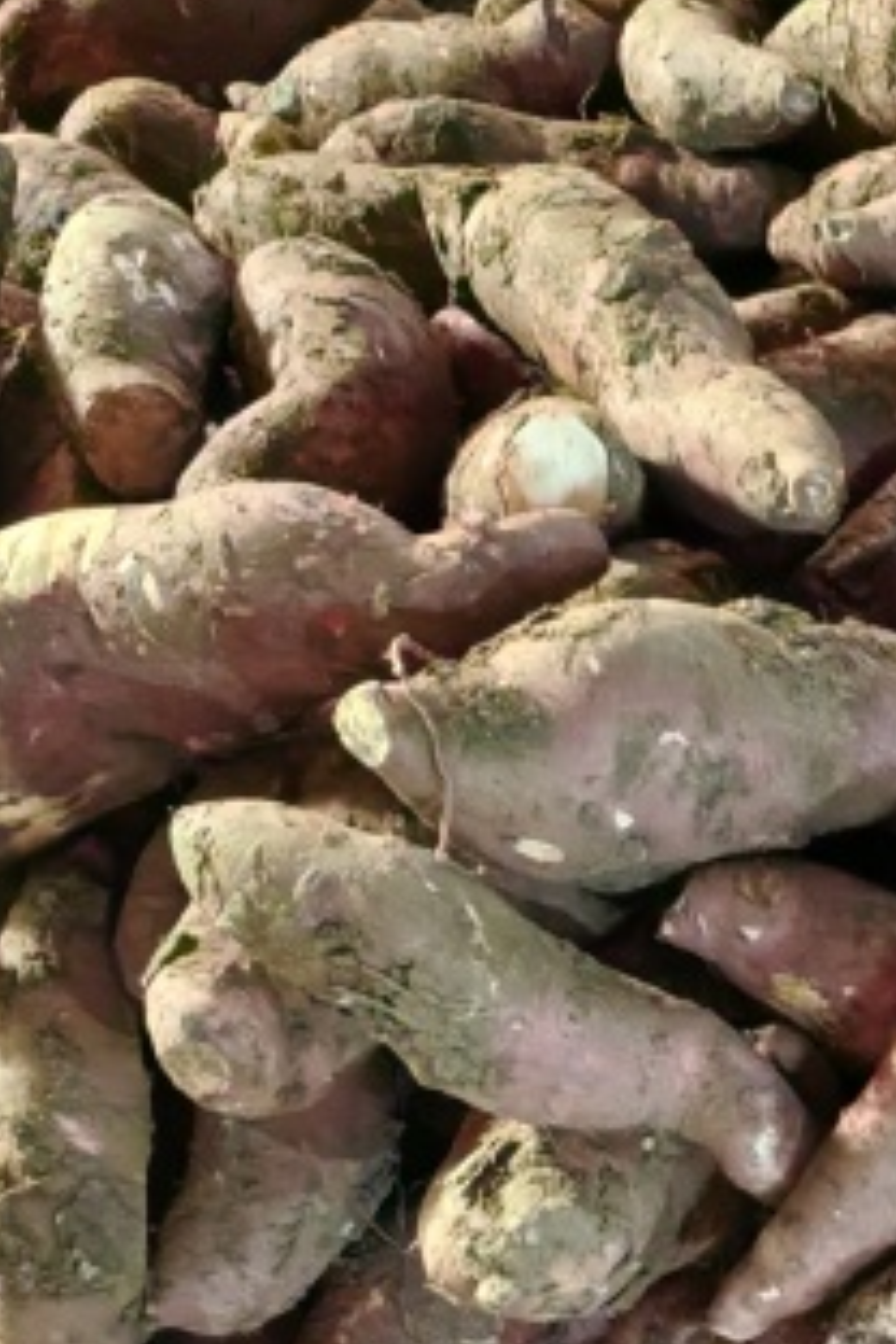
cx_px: 1409
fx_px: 3584
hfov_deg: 13.3
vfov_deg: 18.8
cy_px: 2005
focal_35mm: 96
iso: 1250
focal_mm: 5.52
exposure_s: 1/20
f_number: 1.9
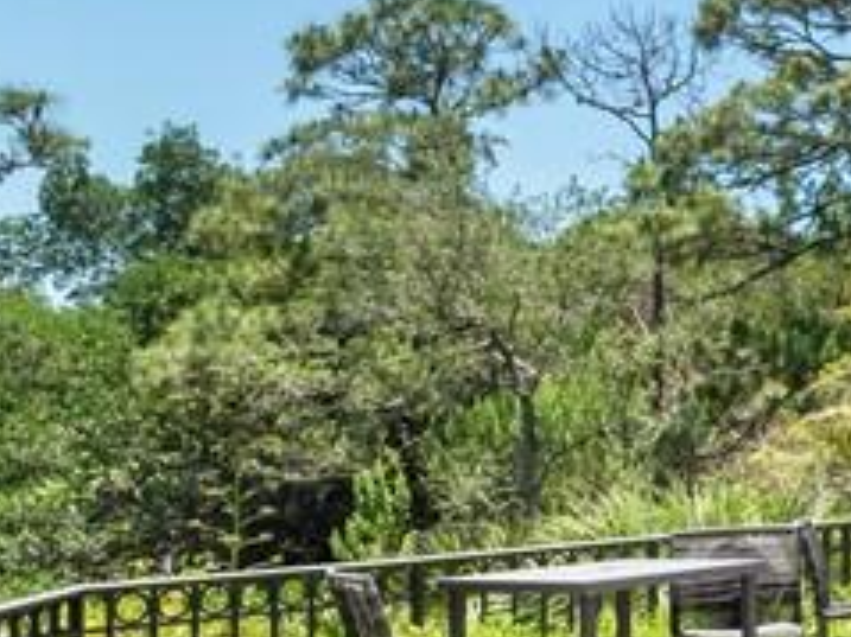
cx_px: 1396
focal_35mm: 60
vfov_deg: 24.3
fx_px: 1474
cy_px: 420
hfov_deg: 23.2
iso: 200
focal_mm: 7
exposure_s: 1/400
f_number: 7.1
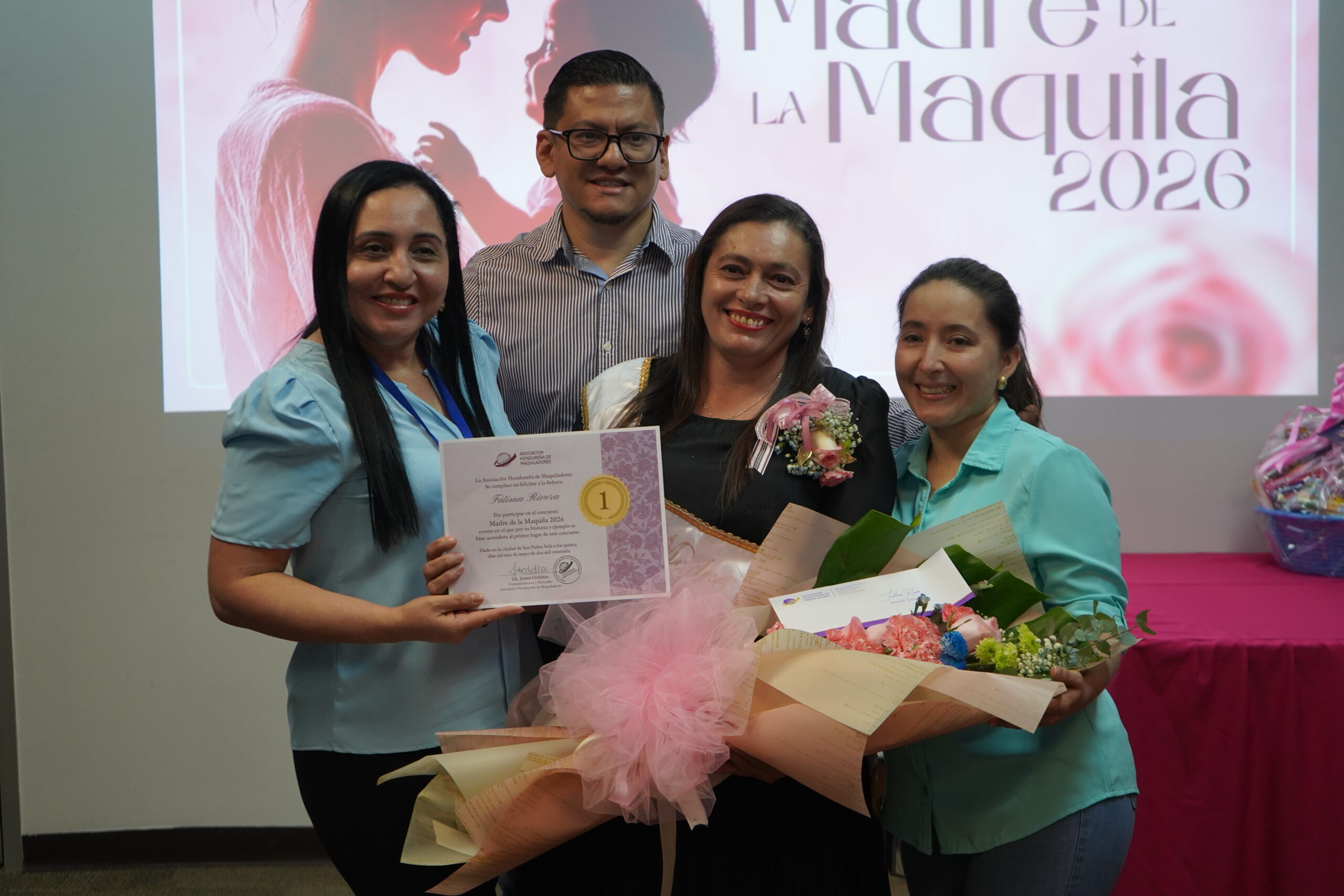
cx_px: 672
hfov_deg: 39.6
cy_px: 448
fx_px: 1867
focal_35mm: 50
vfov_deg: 27.0
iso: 2500
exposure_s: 1/160
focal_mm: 50
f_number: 4.5
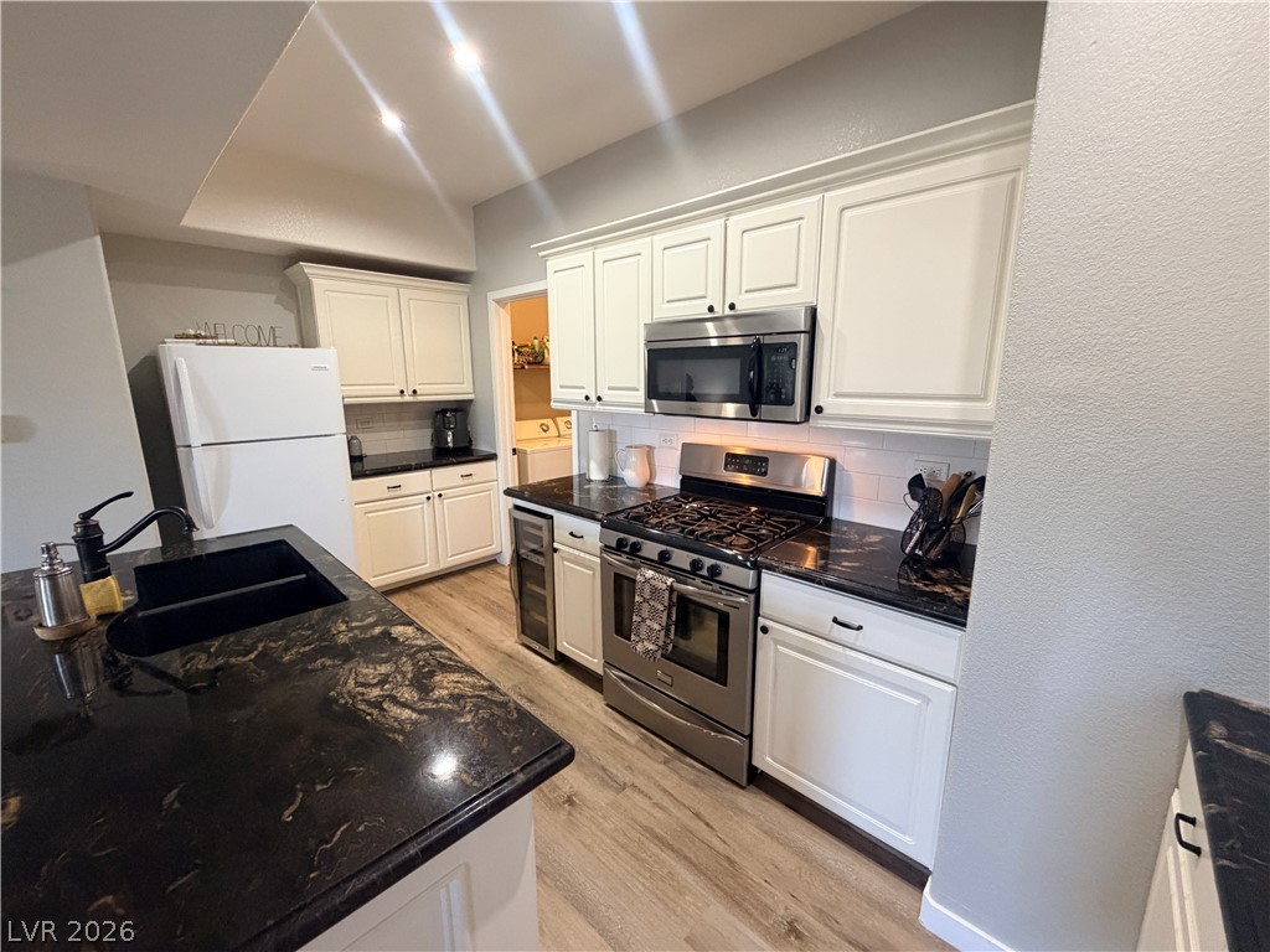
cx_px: 635
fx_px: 514
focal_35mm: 14
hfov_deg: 102.1
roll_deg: -0.2
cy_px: 476
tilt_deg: -11.5
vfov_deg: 85.7
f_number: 2.2
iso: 400
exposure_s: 1/60
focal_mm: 2.22
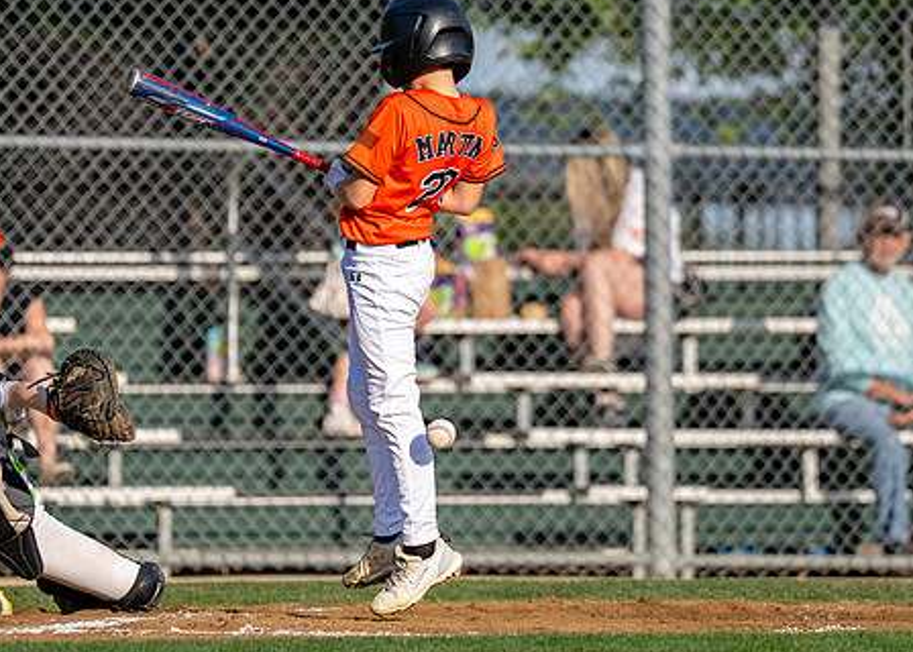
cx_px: 506
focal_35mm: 411
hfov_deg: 4.9
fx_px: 10657
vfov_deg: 3.5
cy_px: 252
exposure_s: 1/2500
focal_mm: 200
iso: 160
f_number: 2.8
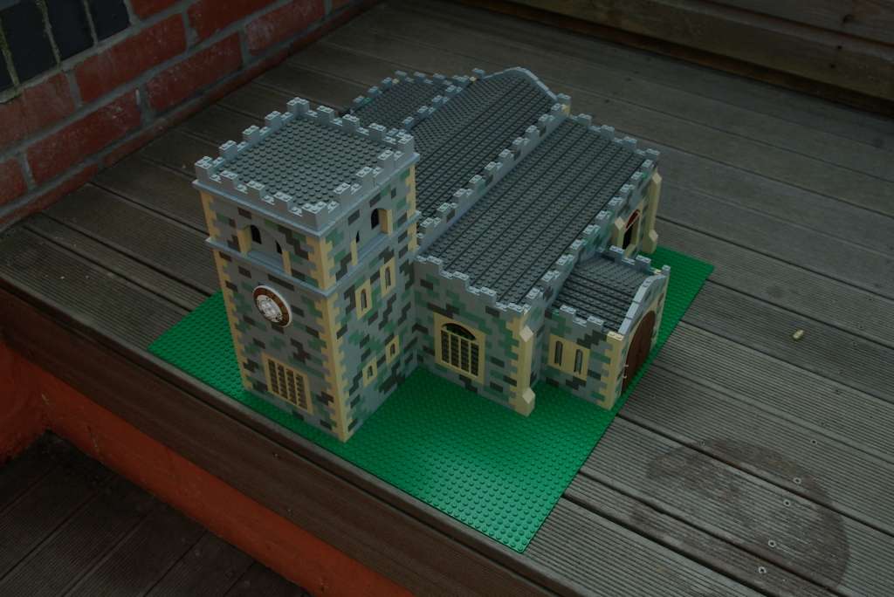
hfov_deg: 51.3
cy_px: 298
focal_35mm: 38
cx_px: 447
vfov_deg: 35.5
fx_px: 932
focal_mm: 25
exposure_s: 1/250
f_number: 8
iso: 200
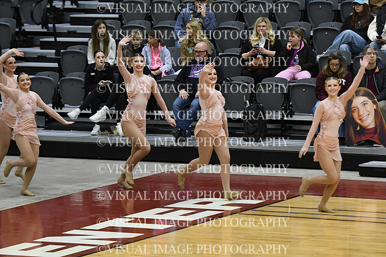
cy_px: 128
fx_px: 2413
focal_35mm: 225
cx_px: 193
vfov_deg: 6.1
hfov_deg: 9.1
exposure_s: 1/400
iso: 4000
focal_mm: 150
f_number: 3.5
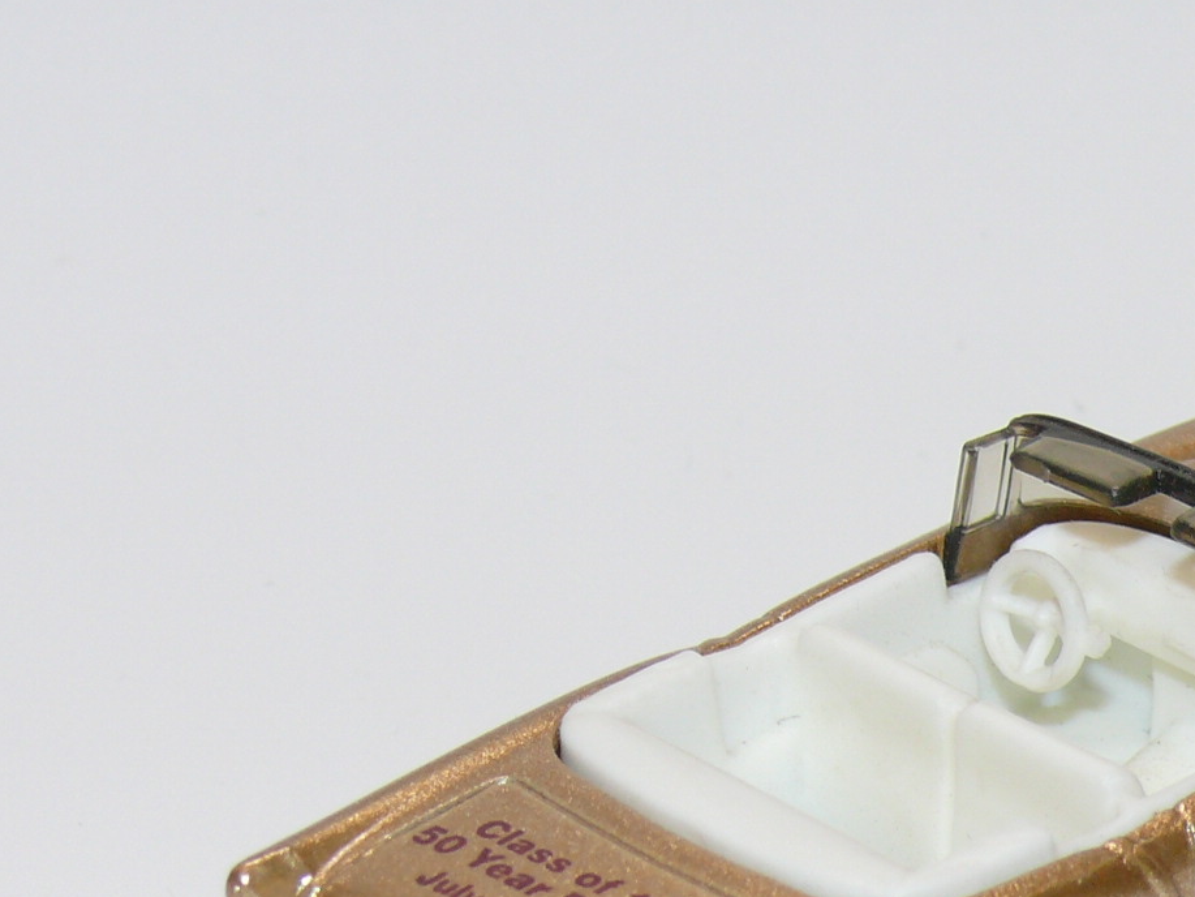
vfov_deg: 8.3
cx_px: 996
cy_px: 778
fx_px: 6146
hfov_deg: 11.1
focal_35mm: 178
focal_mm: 13.4
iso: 100
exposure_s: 1/30
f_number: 4
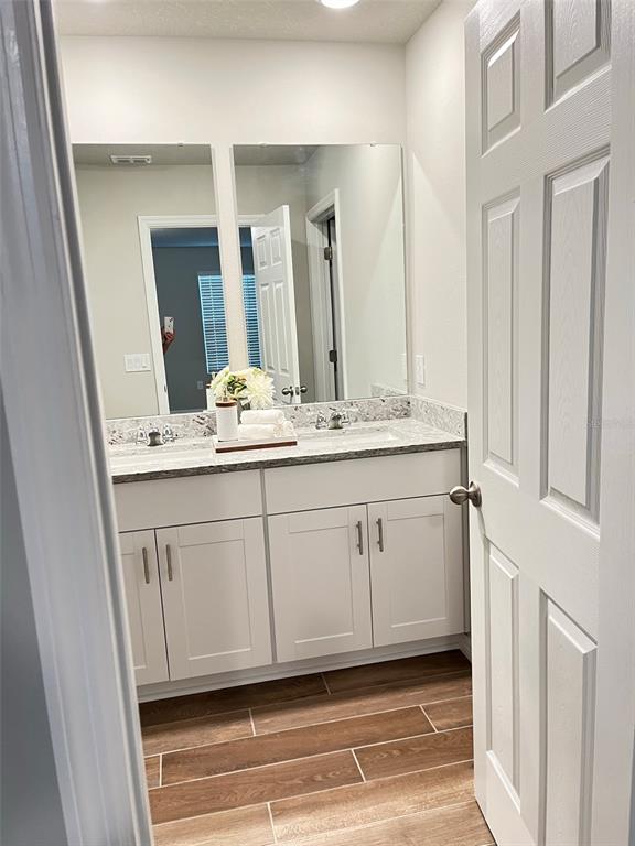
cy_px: 423
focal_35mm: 26
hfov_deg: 53.1
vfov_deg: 67.3
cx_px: 318
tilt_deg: -10.8
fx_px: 636
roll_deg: +4.1
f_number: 1.6
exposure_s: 1/60
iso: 400
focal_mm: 5.1
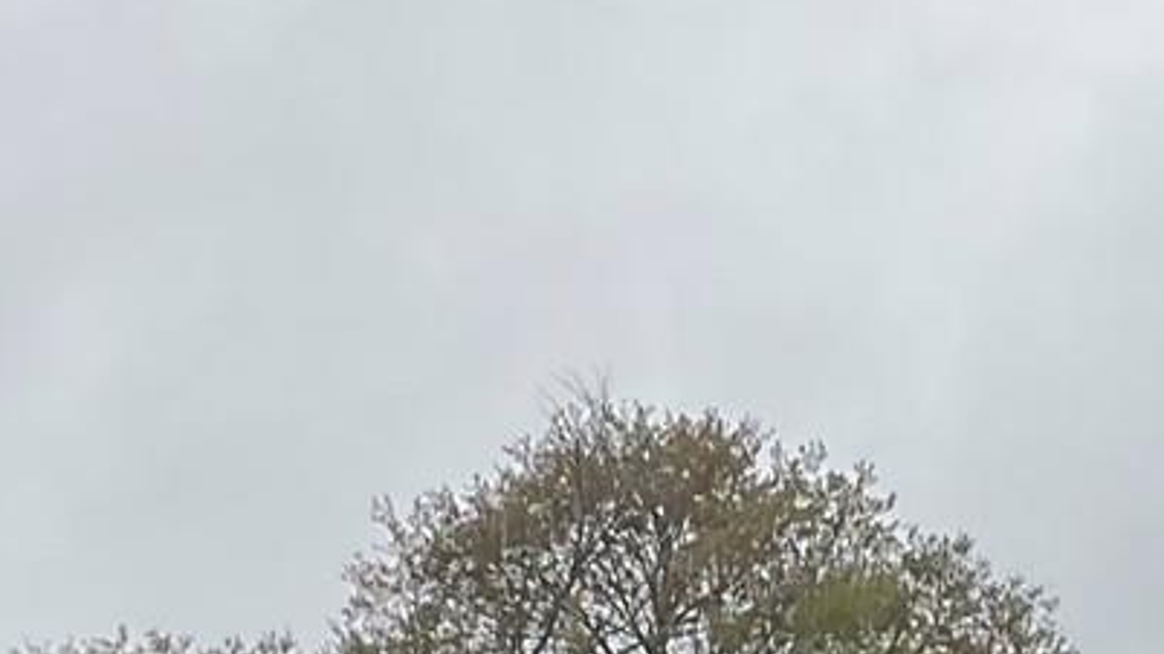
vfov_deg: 7.1
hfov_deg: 13.3
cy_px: 1603
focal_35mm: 161
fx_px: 4969
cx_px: 1037
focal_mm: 3
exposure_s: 1/299
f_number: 1.8
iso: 16
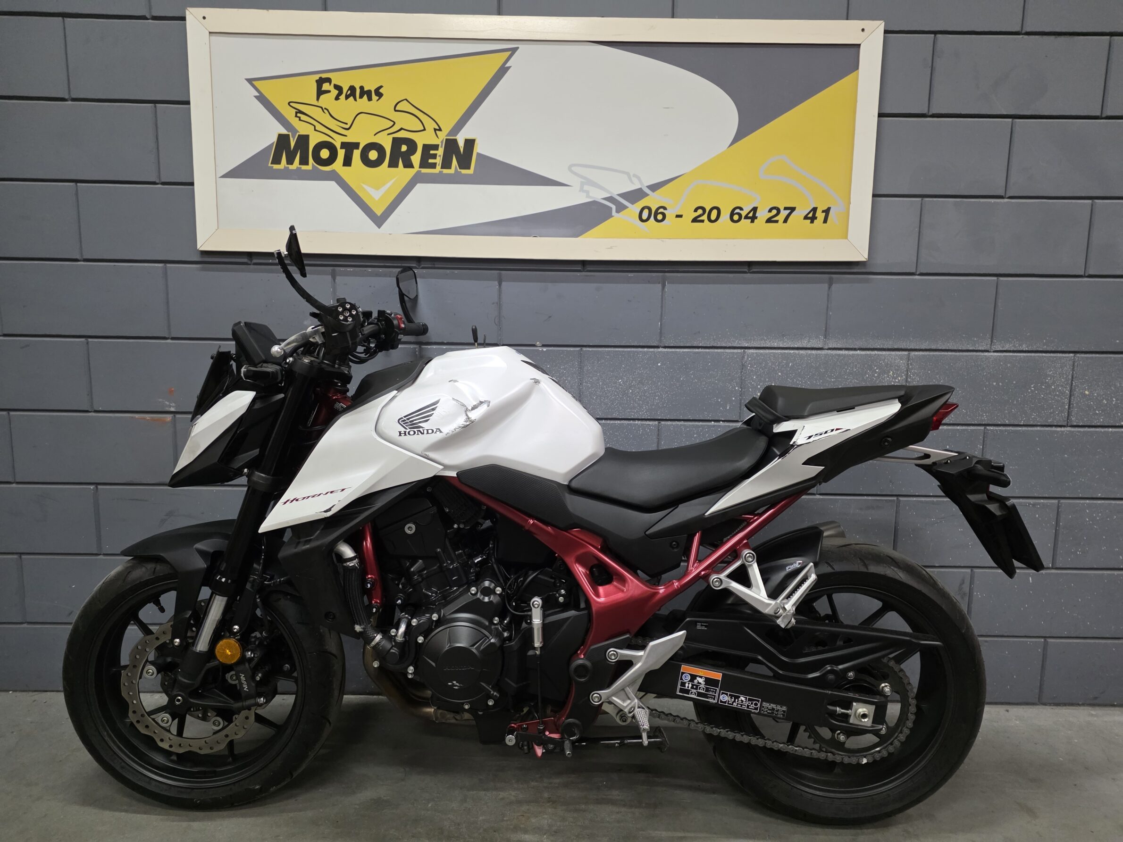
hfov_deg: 73.9
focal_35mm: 23
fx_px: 746
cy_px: 421
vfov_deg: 58.9
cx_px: 562
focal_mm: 6.25
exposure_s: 1/100
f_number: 1.7
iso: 800
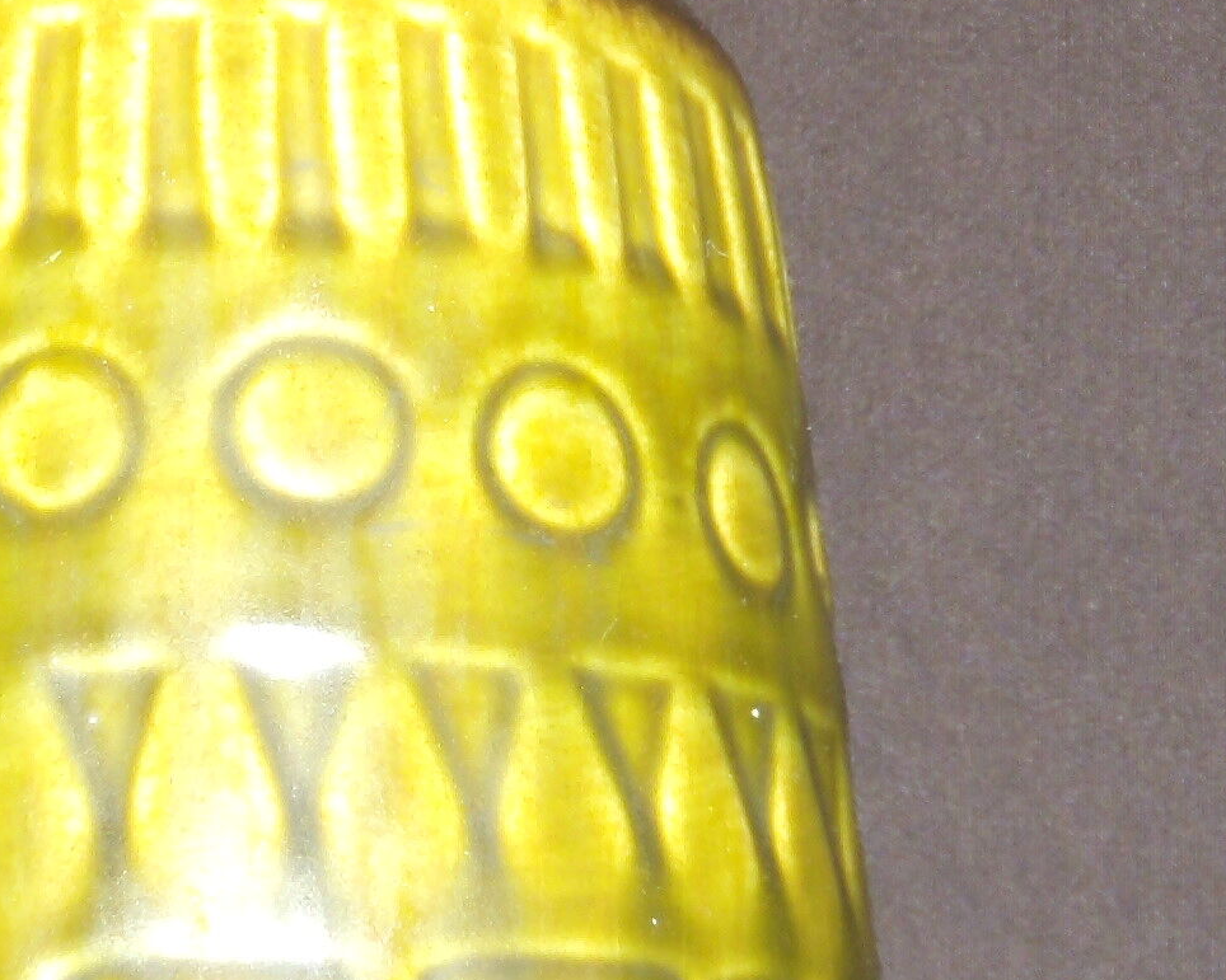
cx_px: 240
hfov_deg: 16.0
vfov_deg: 12.9
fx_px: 4317
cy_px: 611
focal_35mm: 119
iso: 80
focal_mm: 6.4
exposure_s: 1/30
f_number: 3.6
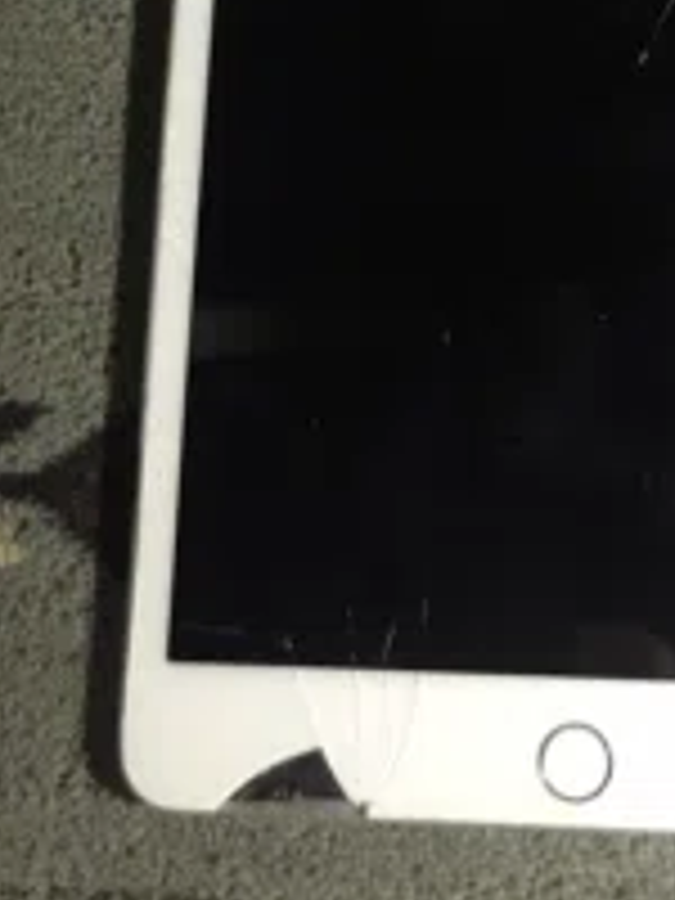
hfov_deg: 25.3
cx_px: 603
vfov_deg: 32.0
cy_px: 22
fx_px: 1456
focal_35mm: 56
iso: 100
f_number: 1.8
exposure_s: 1/12
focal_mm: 3.99
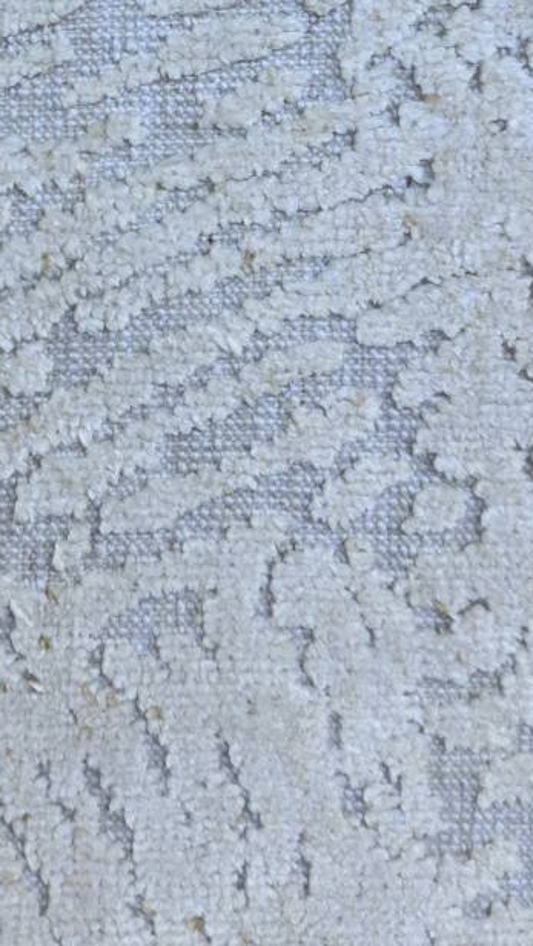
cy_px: 132
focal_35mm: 61
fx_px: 1531
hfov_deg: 19.4
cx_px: 65
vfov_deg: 32.9
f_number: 1.7
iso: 64
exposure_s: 1/180
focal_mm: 6.25
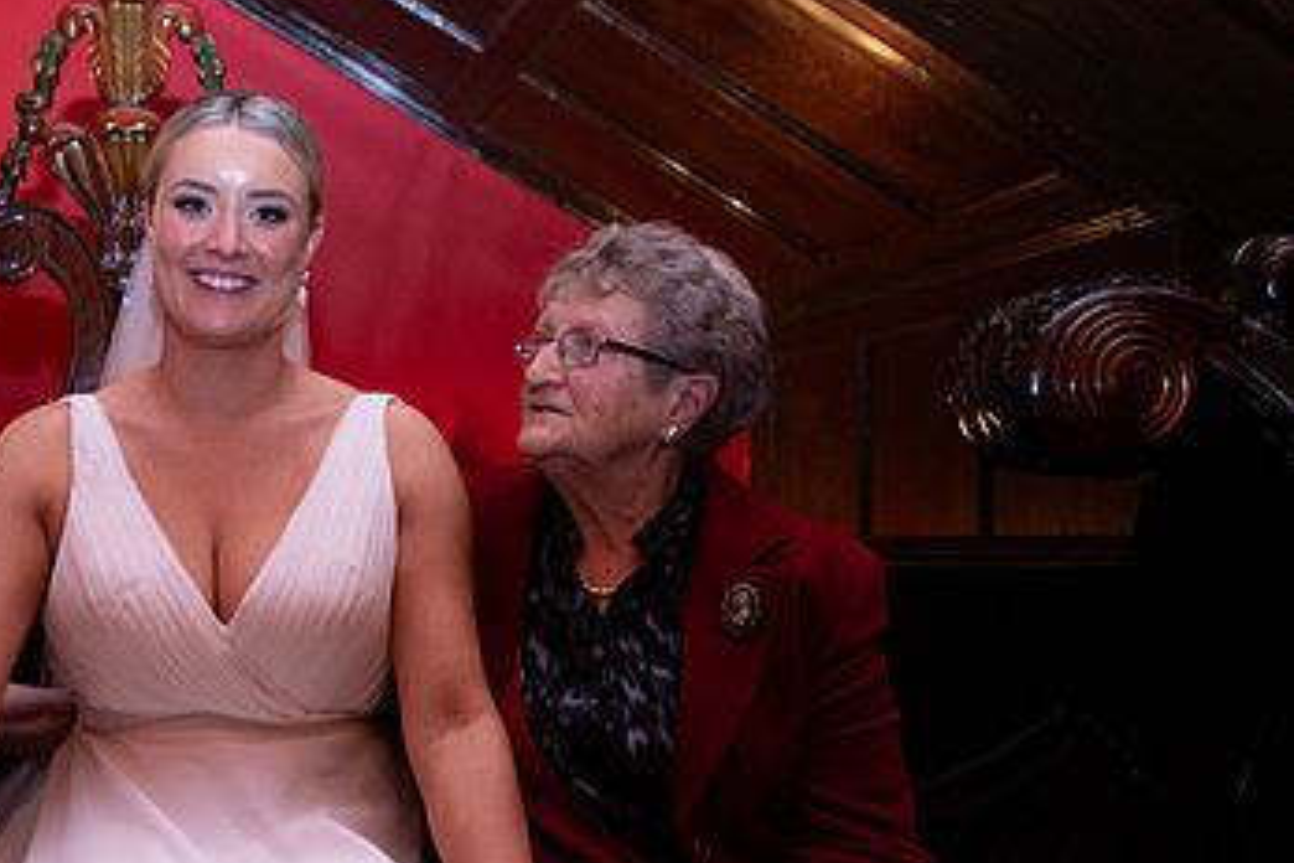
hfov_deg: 45.5
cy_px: 511
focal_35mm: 40
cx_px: 223
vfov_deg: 33.3
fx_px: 1438
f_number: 3.5
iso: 800
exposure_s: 1/160
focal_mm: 24
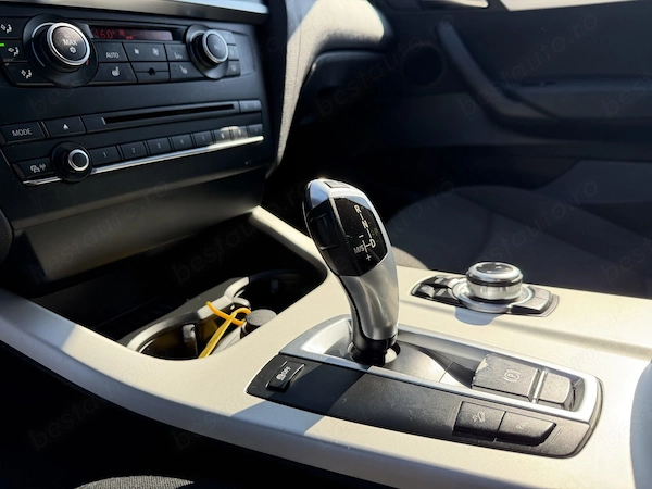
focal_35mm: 24
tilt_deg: -20.2
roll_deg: +1.9
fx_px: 452
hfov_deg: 71.6
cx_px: 326
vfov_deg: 56.8
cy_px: 244
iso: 80
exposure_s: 1/702
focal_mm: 6.76
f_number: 1.78
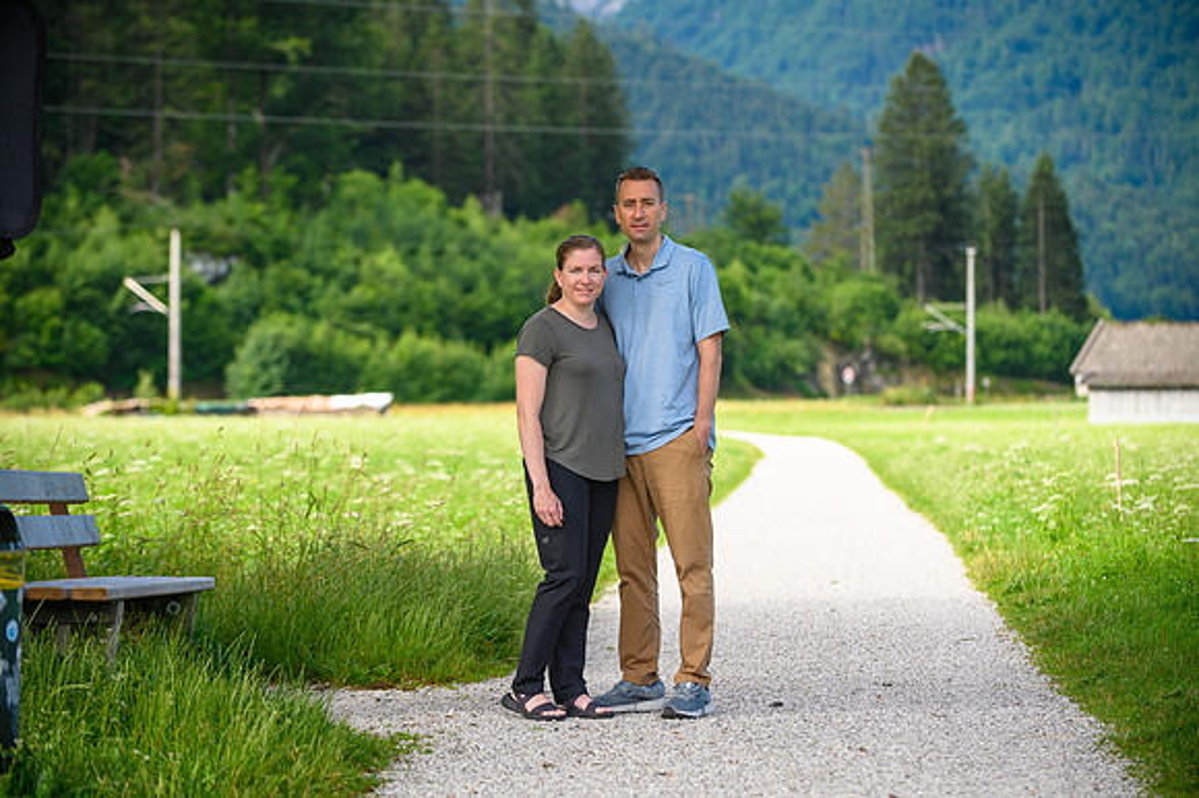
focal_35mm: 116
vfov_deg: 11.8
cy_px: 399
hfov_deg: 17.7
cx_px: 600
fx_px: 3861
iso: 125
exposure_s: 1/1000
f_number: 4
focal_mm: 116
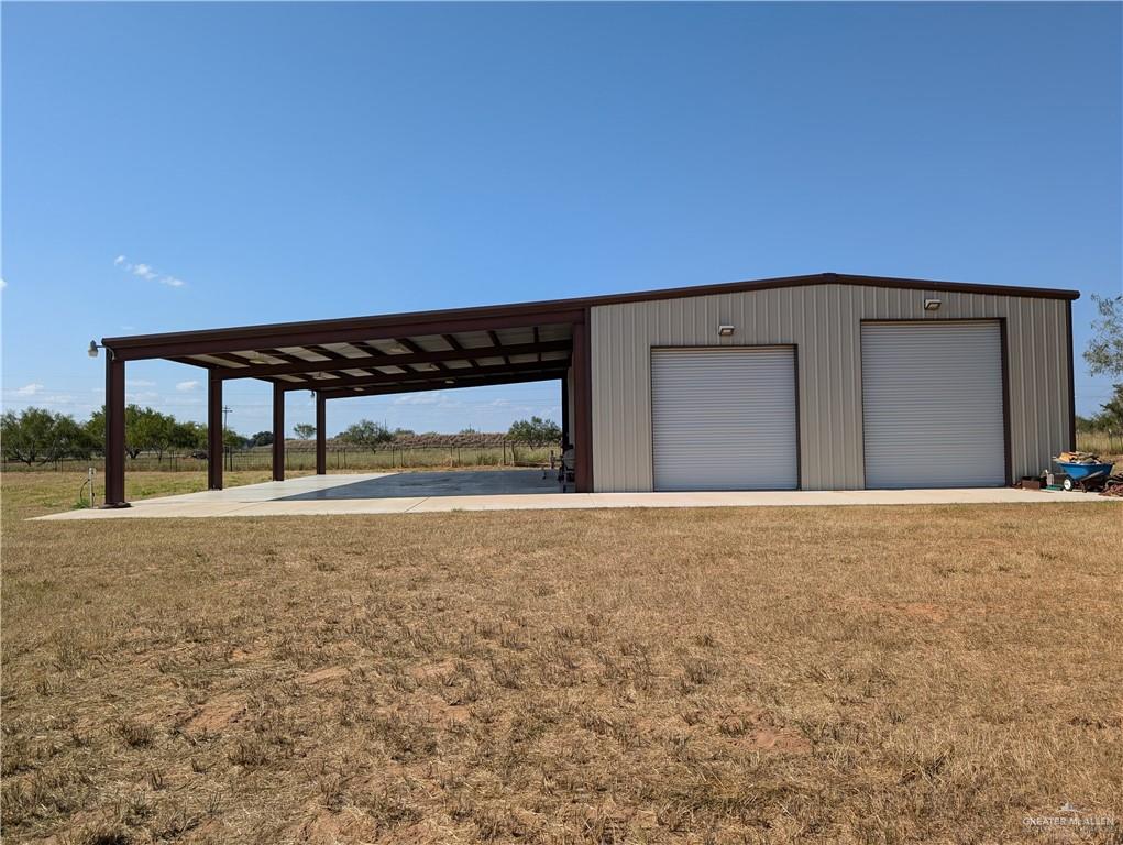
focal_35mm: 24
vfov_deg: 56.9
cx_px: 562
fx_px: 779
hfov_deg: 71.5
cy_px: 422
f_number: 1.68
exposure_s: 1/1250
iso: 21
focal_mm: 6.9
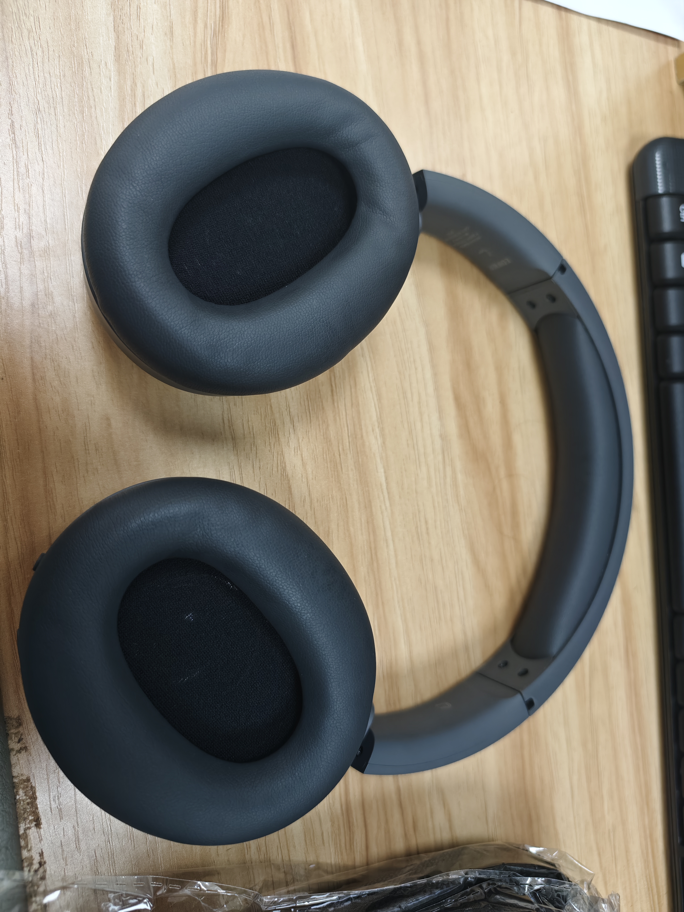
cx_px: 342
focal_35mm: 23
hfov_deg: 58.9
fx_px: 606
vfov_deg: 73.9
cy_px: 456
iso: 237
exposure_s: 1/100
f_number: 1.68
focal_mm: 6.45
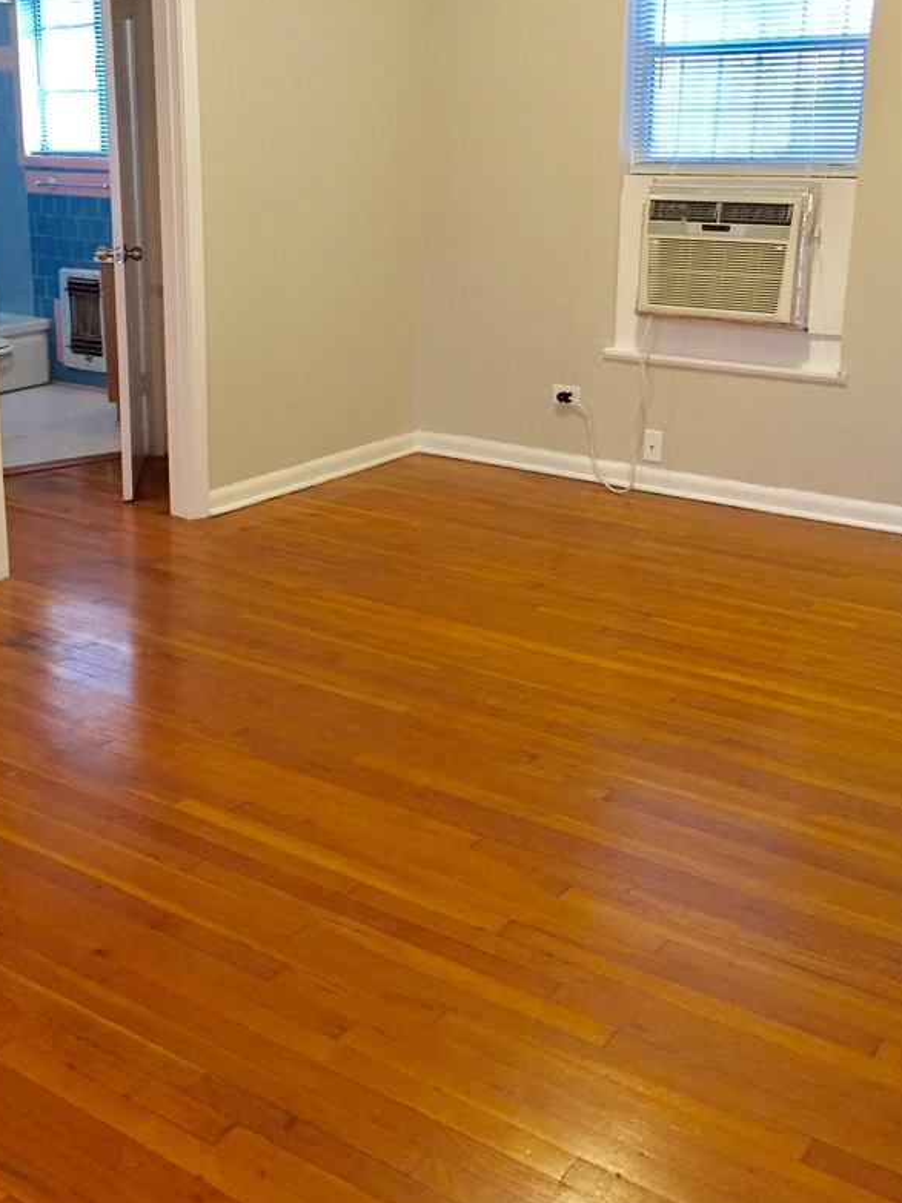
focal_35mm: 40
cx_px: 404
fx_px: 1390
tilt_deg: -13.4
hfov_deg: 35.9
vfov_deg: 46.5
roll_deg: -0.3
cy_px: 476
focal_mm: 4.15
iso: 200
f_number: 2.2
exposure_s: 1/30
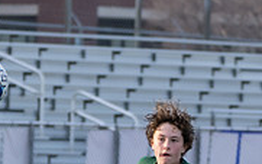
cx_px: 93
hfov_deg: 2.8
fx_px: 5325
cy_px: 277
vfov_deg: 1.8
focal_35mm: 746
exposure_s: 1/1250
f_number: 5
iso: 1000
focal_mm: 160
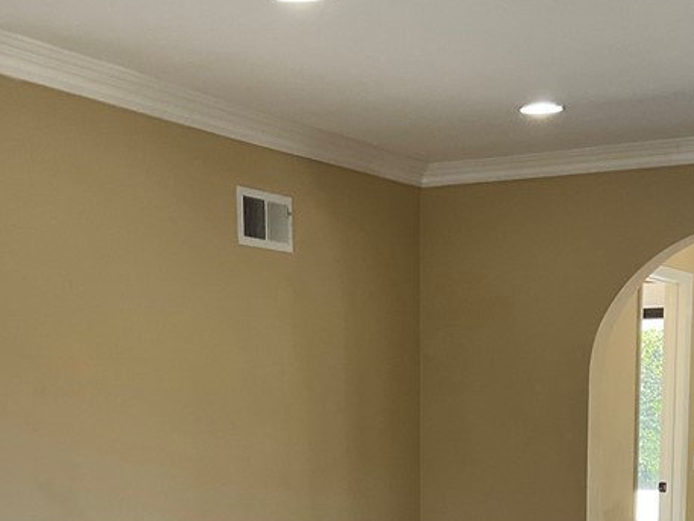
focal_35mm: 65
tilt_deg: -9.0
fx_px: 1303
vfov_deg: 21.5
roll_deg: +0.9
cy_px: 564
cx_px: 363
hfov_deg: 29.8
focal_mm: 3
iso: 40
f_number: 1.8
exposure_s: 1/60
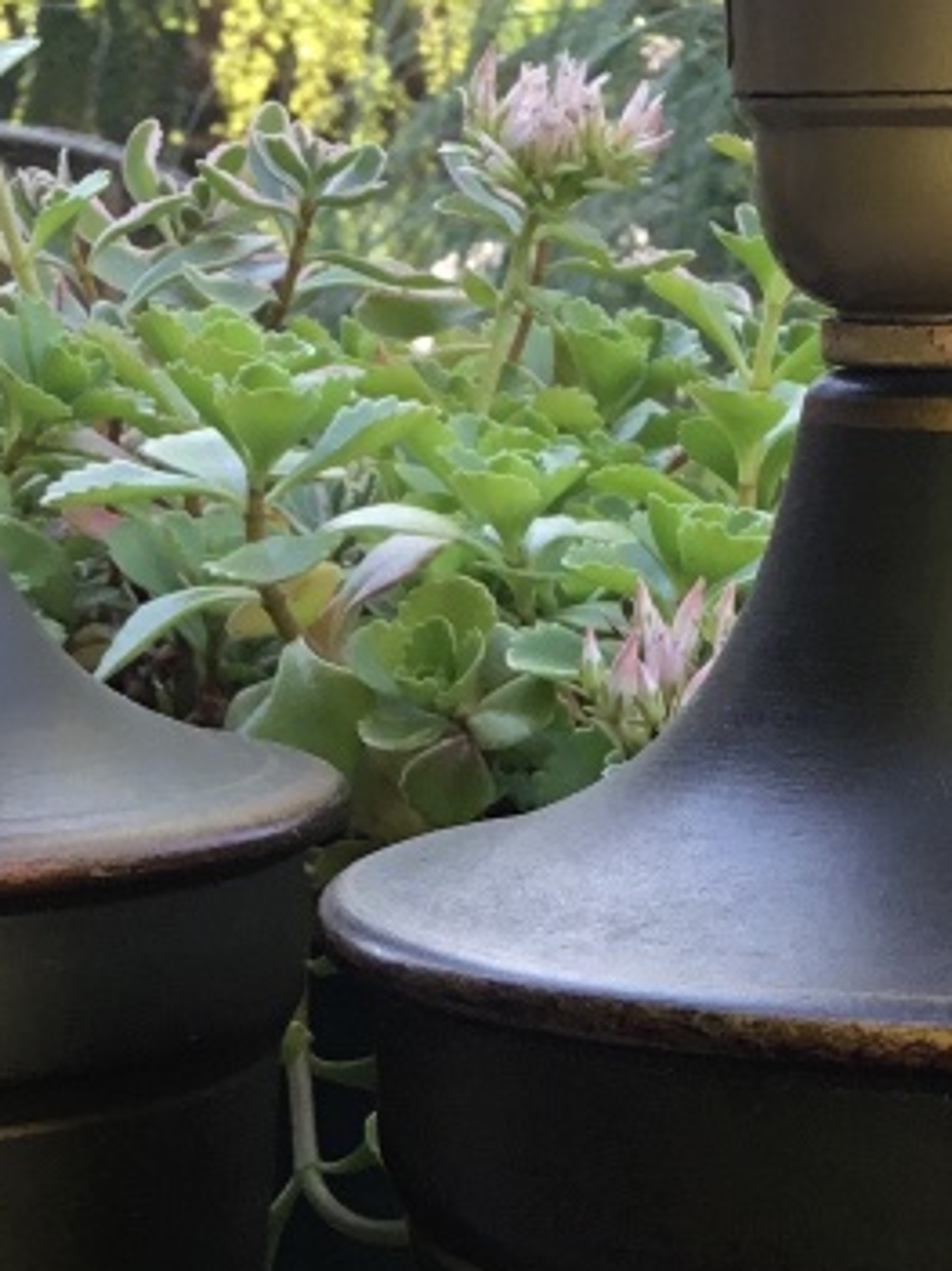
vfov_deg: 18.3
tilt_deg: -12.2
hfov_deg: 13.9
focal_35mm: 106
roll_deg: +0.2
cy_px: 1090
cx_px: 623
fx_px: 3889
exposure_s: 1/100
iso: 32
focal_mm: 3.3
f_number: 2.4
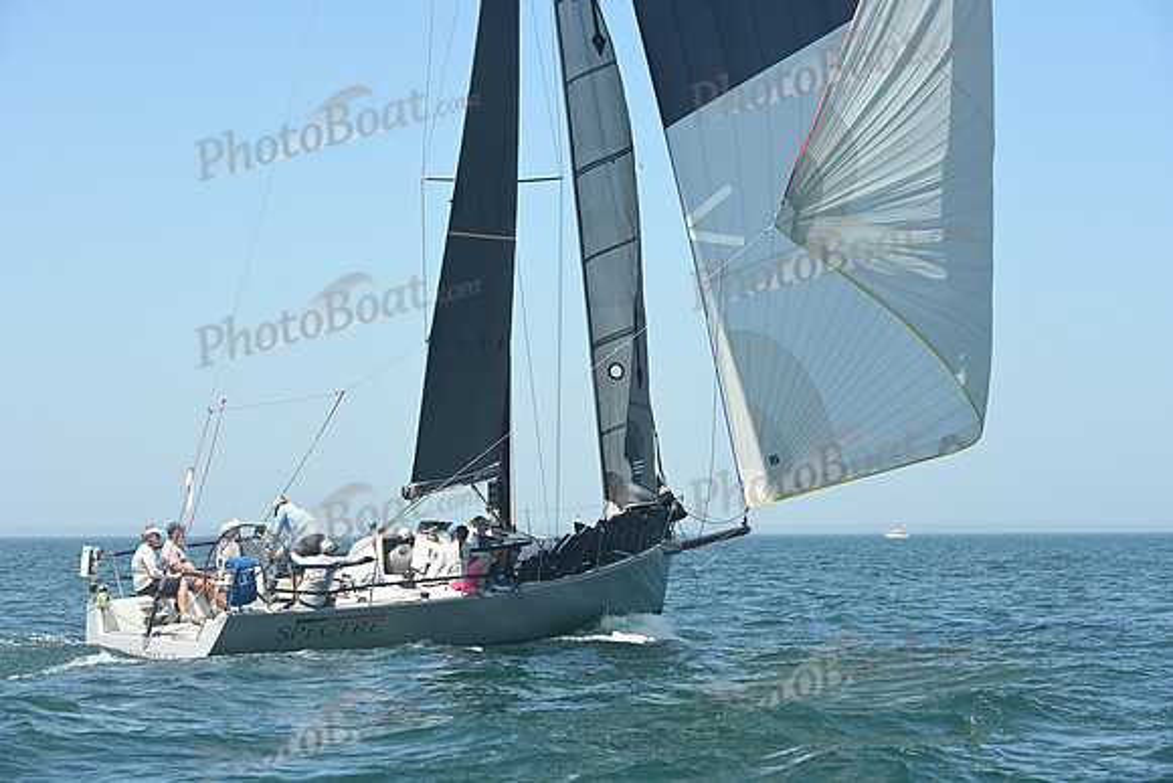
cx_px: 586
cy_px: 392
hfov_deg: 20.8
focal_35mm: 98
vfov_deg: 14.0
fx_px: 3194
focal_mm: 98
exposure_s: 1/1000
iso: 320
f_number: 7.1
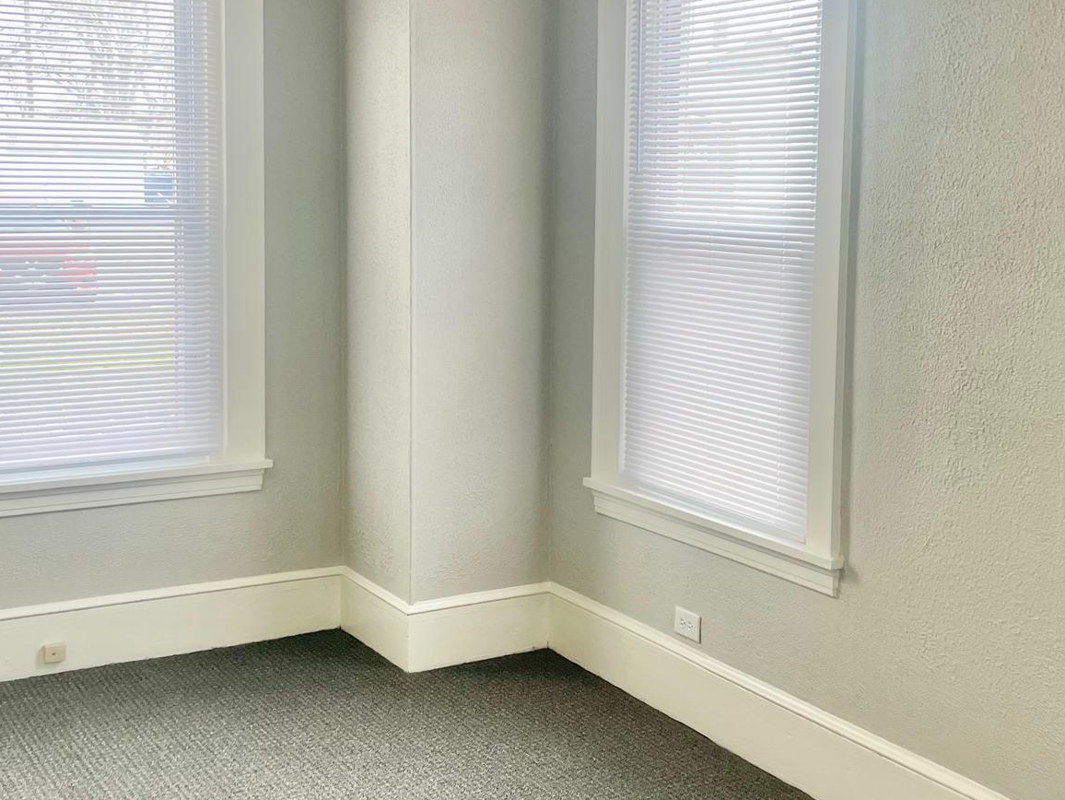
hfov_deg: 41.2
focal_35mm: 46
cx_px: 532
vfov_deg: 31.4
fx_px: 1416
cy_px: 301
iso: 64
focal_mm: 4.2
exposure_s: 1/120
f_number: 1.6
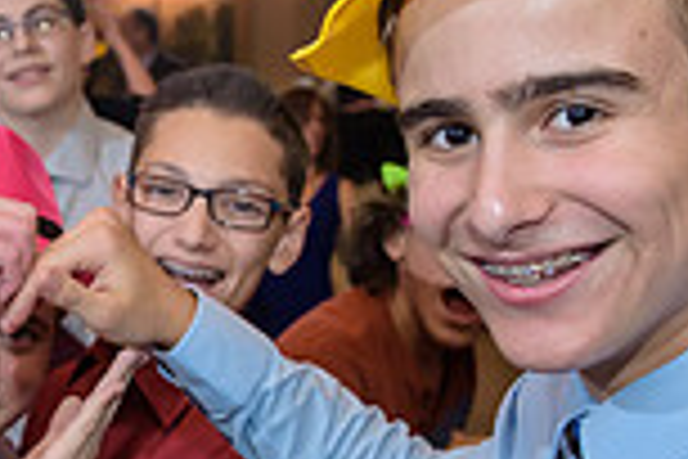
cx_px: 94
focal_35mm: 91
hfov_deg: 22.0
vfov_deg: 15.0
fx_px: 1739
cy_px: 340
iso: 1600
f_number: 3.2
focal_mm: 24
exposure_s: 1/125
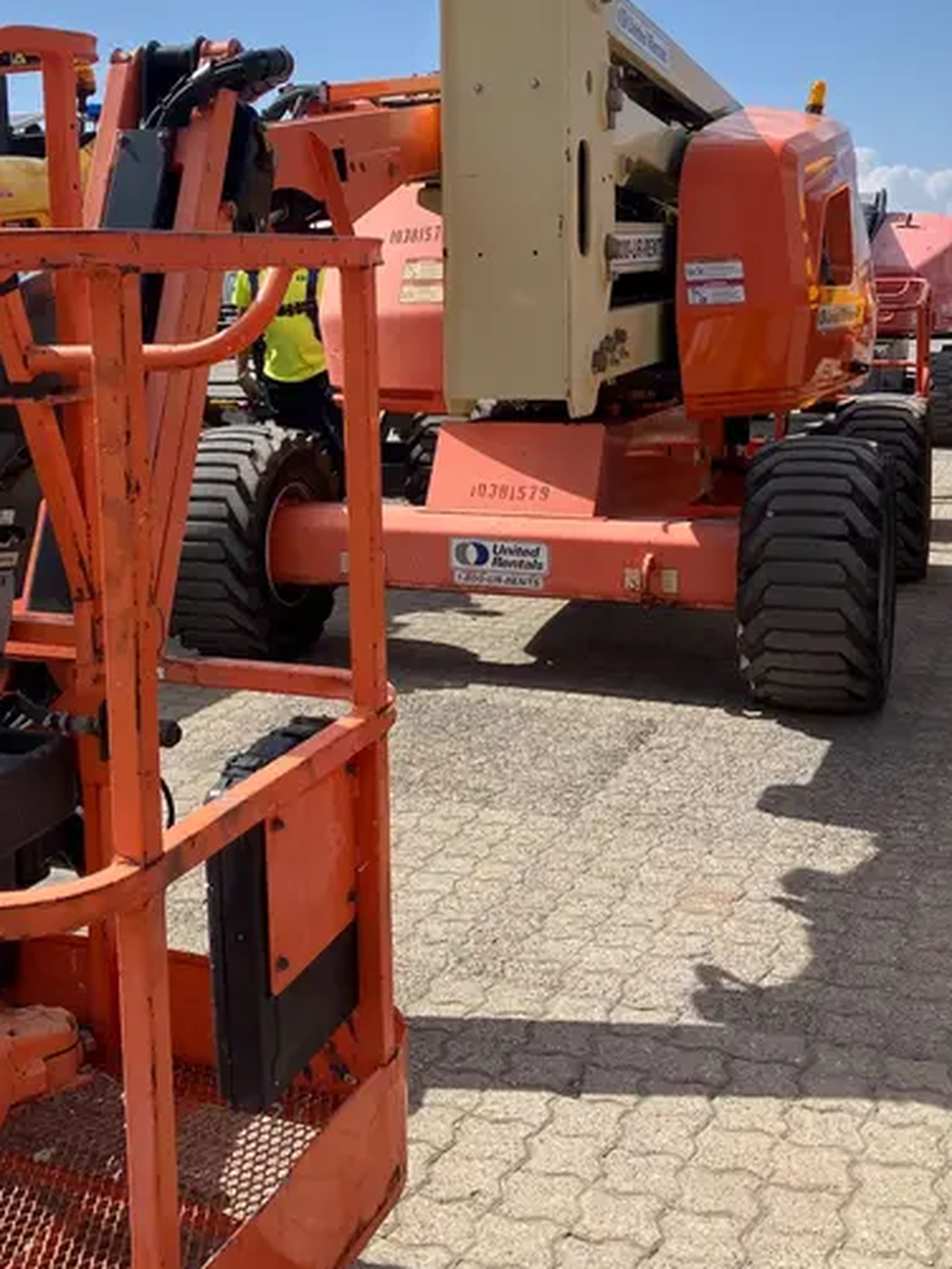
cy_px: 472
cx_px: 377
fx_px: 1503
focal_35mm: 41
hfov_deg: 35.0
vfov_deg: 45.4
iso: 32
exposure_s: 1/2208
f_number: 1.8
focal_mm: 3.99
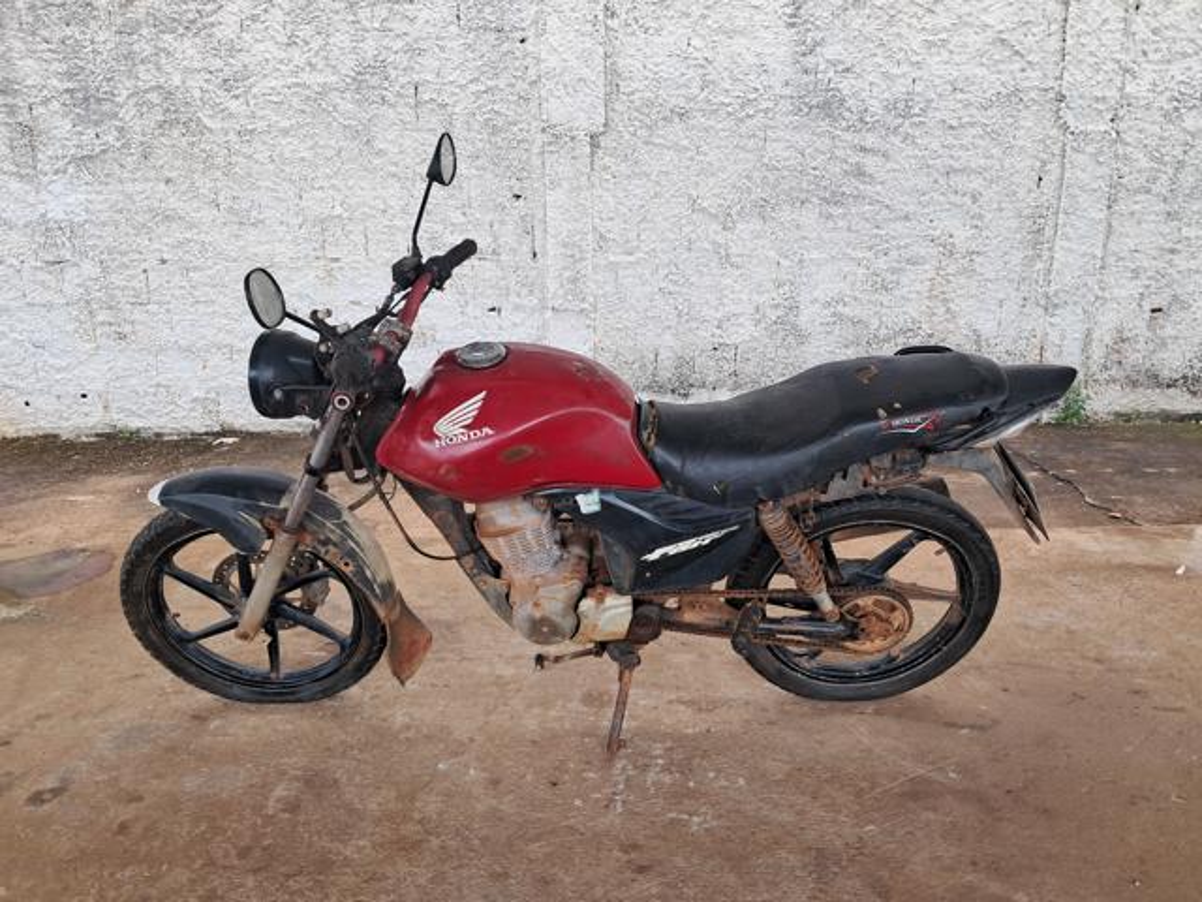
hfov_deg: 65.3
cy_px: 451
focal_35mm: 27
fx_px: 938
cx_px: 601
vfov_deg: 51.4
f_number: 1.8
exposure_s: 1/100
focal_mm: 4
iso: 50
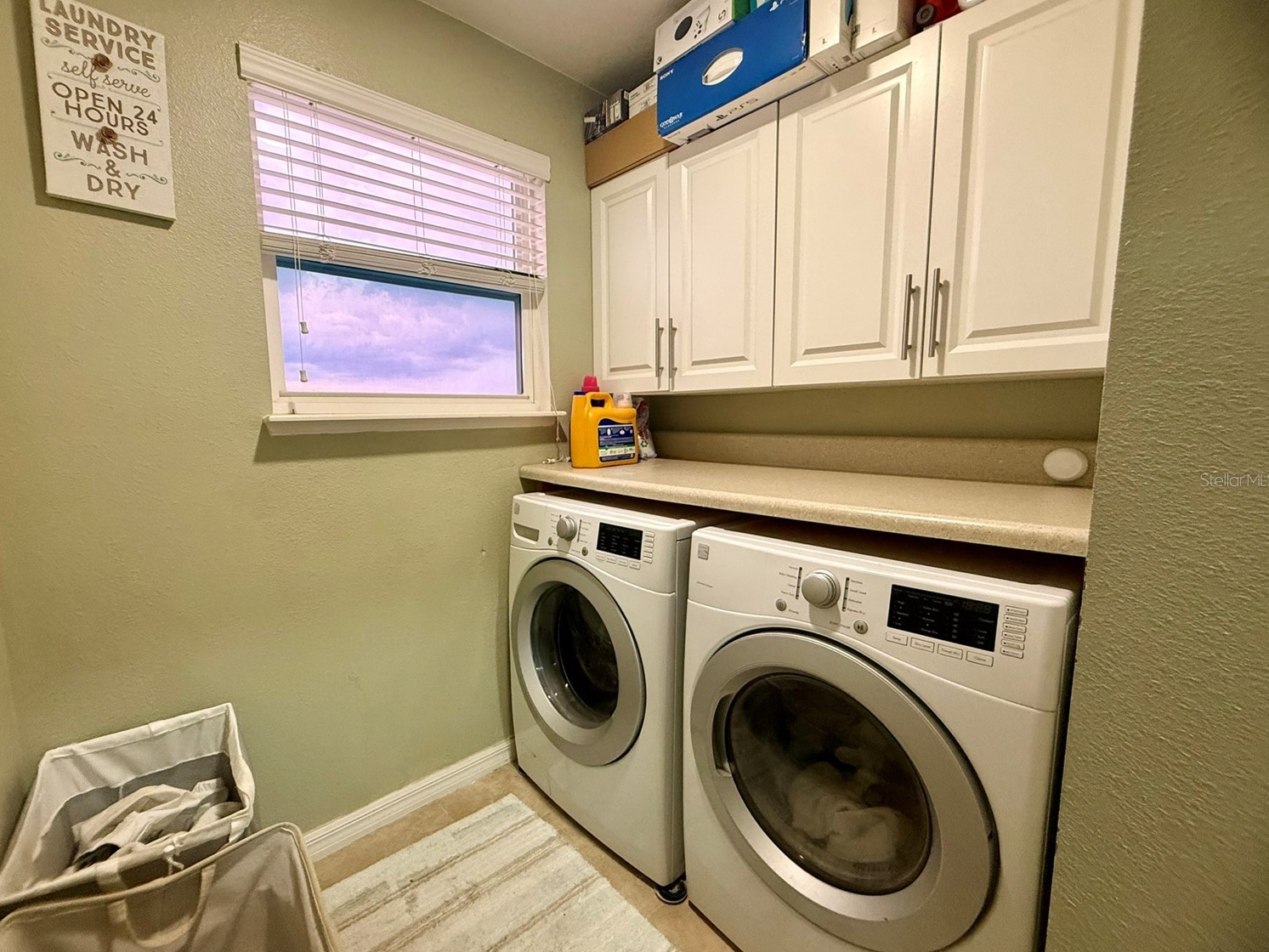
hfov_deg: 98.1
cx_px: 600
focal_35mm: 15
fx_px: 550
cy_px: 479
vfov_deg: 81.8
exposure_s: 1/60
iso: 320
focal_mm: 2.22
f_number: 2.2
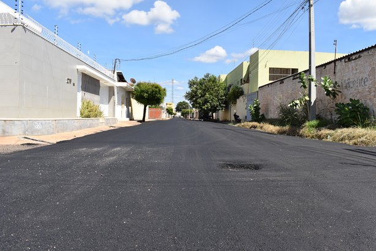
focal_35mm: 28
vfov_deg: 46.4
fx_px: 293
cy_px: 125
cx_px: 186
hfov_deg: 65.4
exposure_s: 1/320
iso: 200
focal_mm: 18
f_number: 9
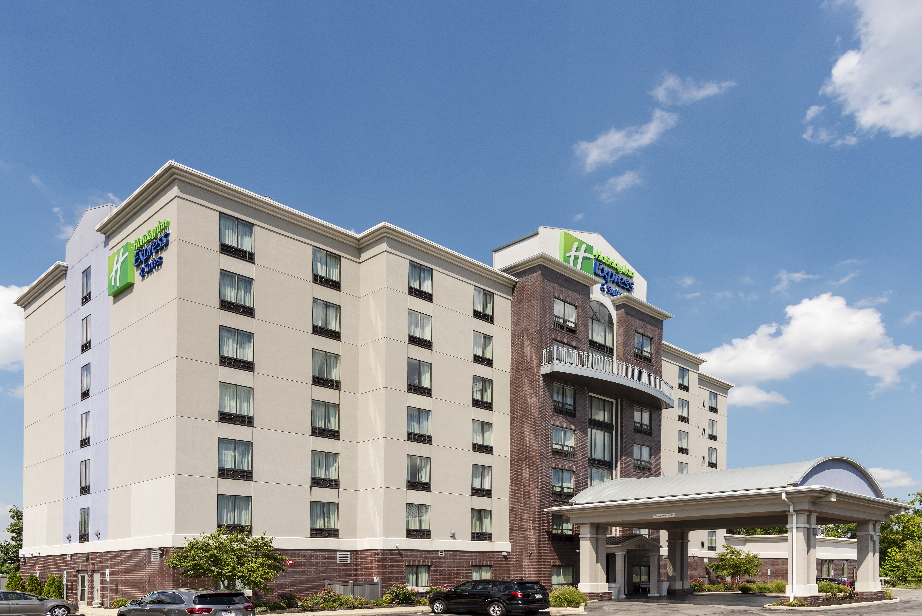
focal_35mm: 24
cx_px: 461
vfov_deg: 53.2
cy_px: 308
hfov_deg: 73.7
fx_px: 615
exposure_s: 1/400
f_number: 8
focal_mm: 24
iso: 100
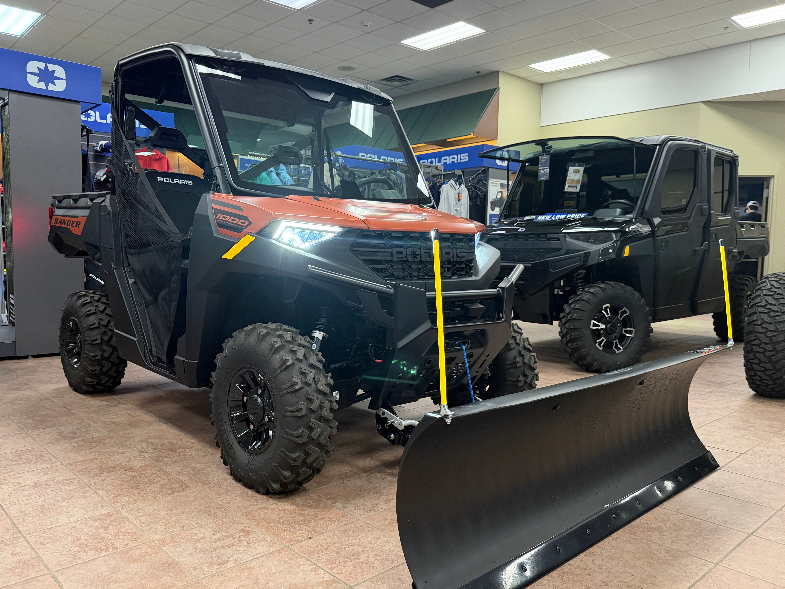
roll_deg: -1.1
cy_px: 306
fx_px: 612
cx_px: 347
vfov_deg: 51.3
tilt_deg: -5.1
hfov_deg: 65.1
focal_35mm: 27
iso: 400
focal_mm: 6.76
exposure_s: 1/60
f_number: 1.78
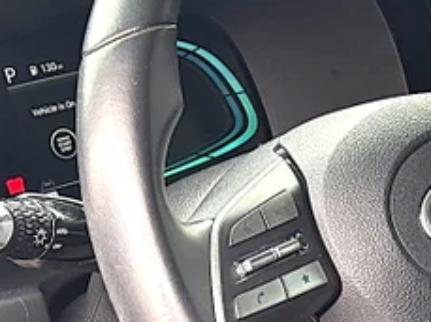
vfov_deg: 10.0
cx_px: 542
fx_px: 1827
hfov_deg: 13.0
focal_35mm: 147
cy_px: 259
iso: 80
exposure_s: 1/142
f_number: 1.78
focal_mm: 6.86
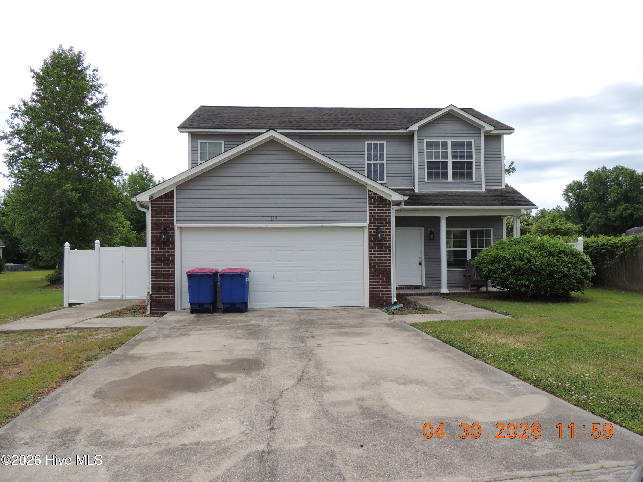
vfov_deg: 56.8
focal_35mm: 24
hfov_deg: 71.6
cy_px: 241
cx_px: 322
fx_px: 446
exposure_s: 1/250
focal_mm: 4.3
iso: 100
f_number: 3
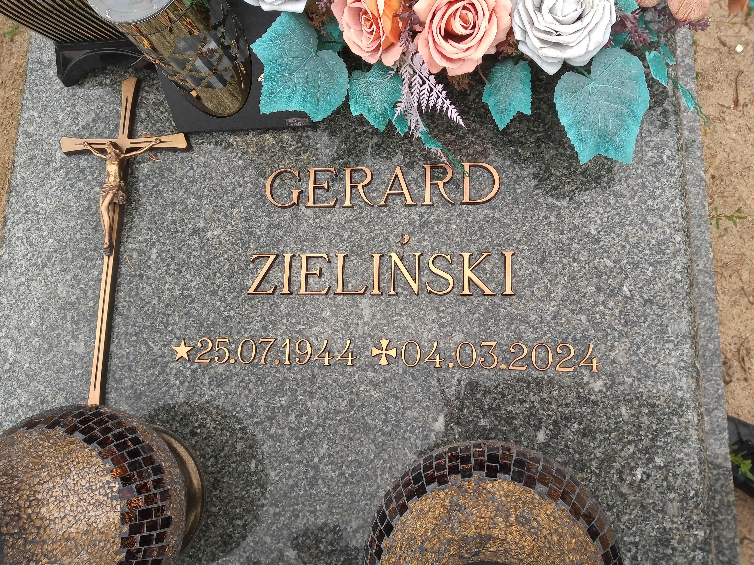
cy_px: 282
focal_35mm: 20
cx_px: 377
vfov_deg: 66.0
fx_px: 436
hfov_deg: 81.7
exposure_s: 1/447
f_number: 2
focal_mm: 3.54
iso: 117
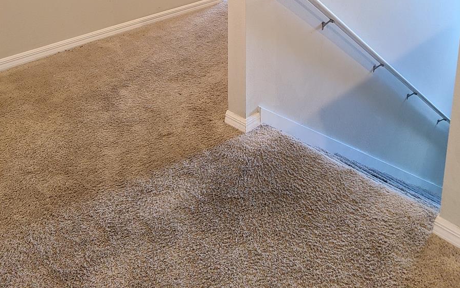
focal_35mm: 37
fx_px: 464
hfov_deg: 52.7
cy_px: -18
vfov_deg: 31.2
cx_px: 231
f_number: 1.8
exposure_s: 1/60
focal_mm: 5.4
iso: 250
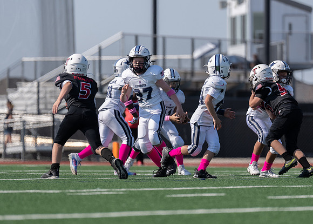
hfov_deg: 5.6
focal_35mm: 362
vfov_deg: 4.0
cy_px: 129
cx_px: 193
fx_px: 3220
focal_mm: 200
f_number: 2.8
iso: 100
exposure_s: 1/2500
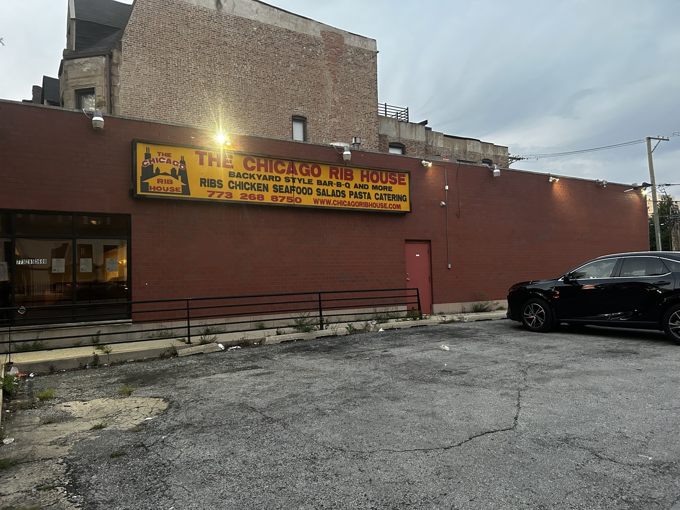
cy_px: 255
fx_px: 511
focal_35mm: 26
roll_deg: +1.1
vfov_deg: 53.1
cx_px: 340
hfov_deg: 67.3
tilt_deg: +3.7
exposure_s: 1/60
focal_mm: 5.7
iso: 400
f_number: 1.5
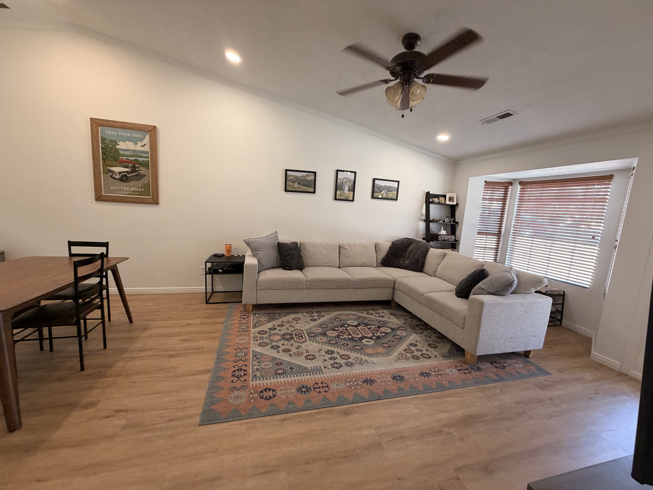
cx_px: 326
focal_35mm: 14
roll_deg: -4.6
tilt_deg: -8.0
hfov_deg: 102.1
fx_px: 264
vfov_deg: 85.7
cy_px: 245
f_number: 2.2
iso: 160
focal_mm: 2.22
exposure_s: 1/60
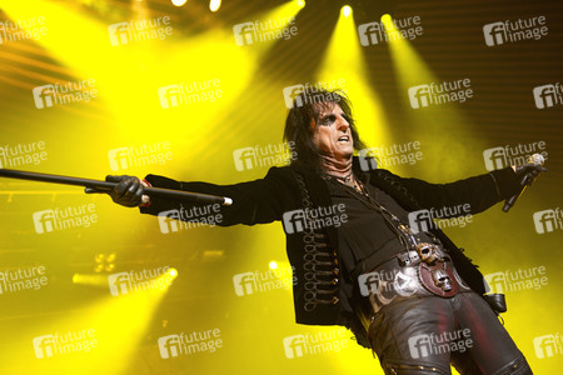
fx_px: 688
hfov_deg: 44.5
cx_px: 282
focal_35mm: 44
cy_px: 188
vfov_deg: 30.5
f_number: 3.5
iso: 1600
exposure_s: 1/400
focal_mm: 44
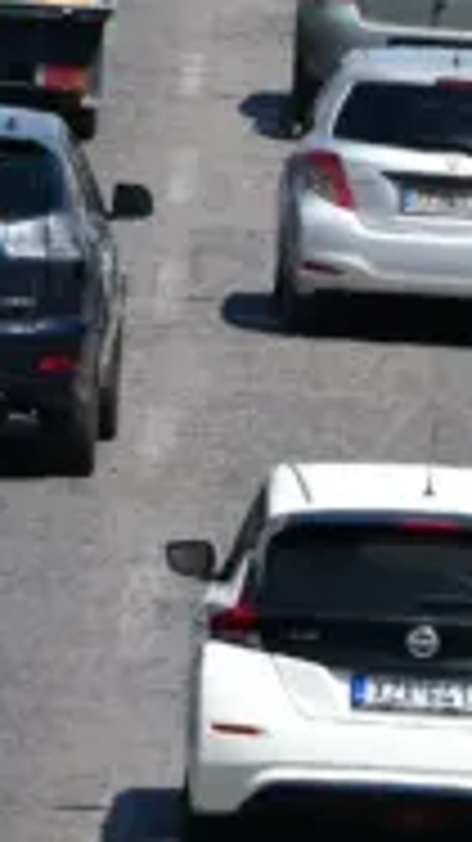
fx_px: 25578
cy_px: -380
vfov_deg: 1.9
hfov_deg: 1.1
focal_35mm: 1148
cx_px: 9
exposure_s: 1/800
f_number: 9
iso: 320
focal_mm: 200
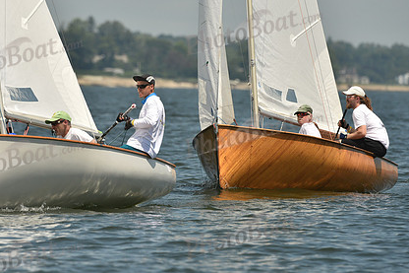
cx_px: 135
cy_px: 95
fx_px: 6337
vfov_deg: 2.5
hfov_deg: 3.7
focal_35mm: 558
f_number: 7.1
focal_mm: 400
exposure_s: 1/1250
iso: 250
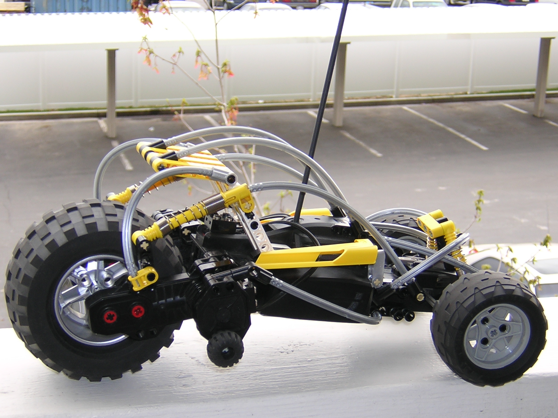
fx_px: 1064
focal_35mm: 66
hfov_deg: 29.4
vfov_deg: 22.3
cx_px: 279
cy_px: 209
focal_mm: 8.6
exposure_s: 1/47.5
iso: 100
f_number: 3.5
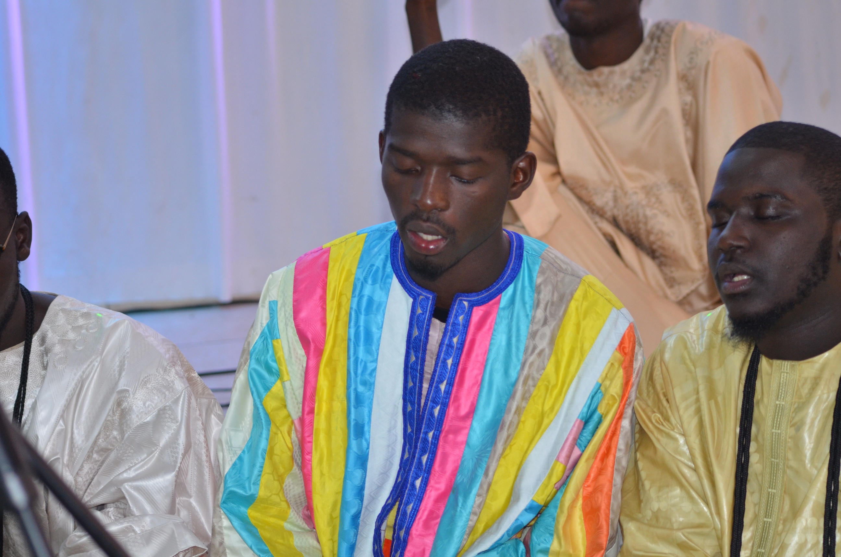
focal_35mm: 105
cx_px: 420
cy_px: 278
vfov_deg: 13.0
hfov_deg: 19.5
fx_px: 2448
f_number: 4
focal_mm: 70
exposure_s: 1/60
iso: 800
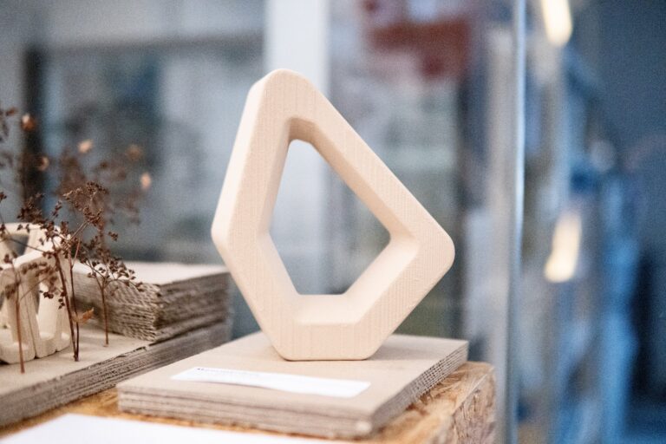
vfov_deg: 29.9
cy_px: 222
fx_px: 832
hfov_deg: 43.6
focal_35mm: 45
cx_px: 333
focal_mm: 30
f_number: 1.4
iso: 10000
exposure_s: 1/4000
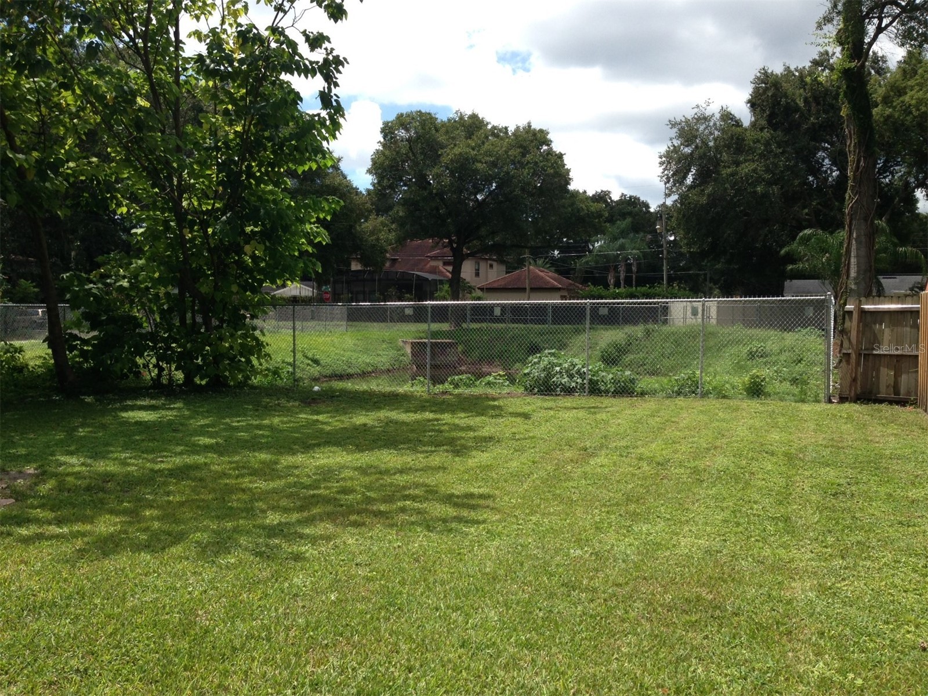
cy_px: 348
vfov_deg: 42.9
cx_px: 464
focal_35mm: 33
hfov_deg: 55.4
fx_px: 885
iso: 64
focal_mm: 4.13
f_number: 2.4
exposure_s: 1/1355
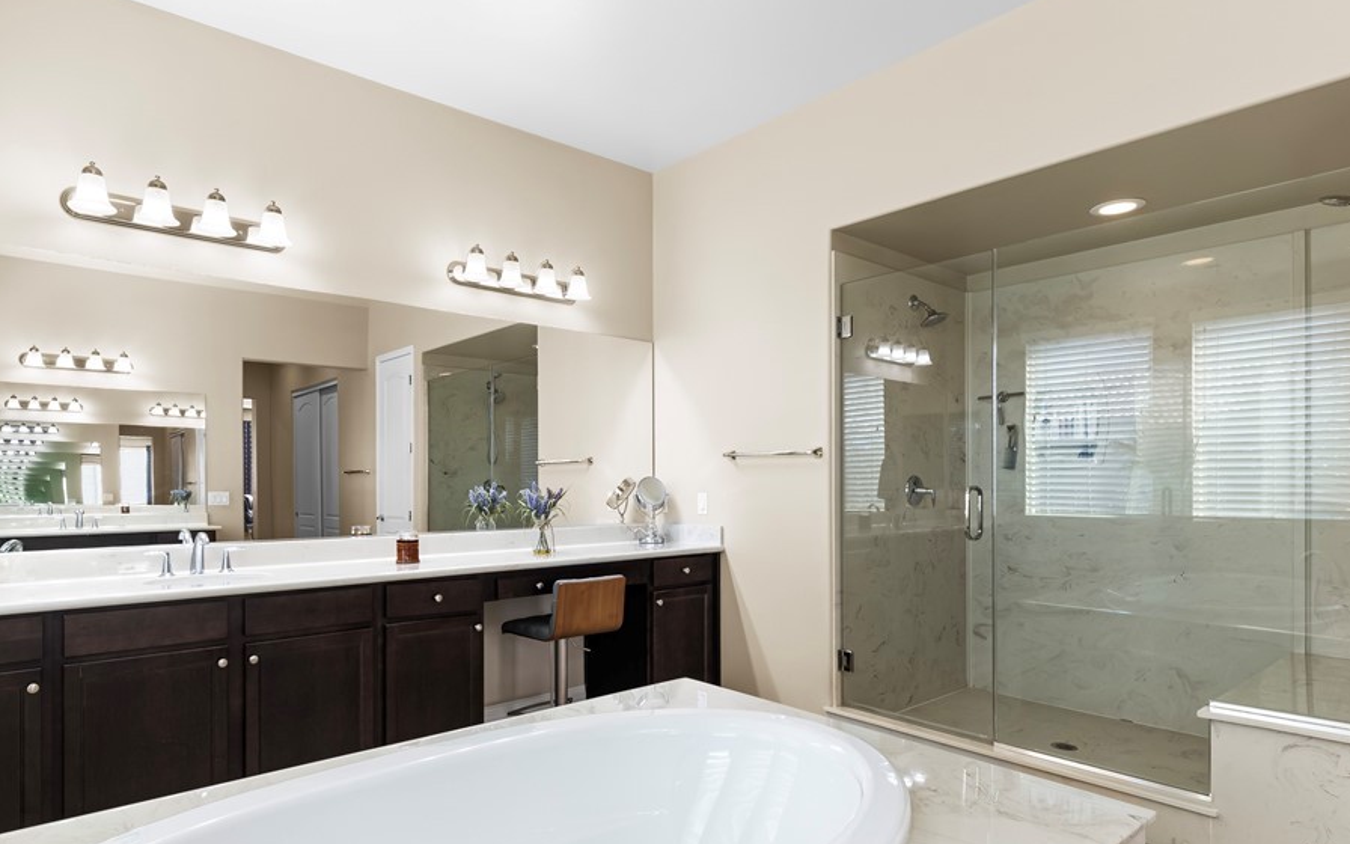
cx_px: 636
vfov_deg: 57.1
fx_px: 773
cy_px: 481
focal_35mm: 21
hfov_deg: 82.2
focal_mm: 17
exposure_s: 1/15
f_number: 8
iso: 400
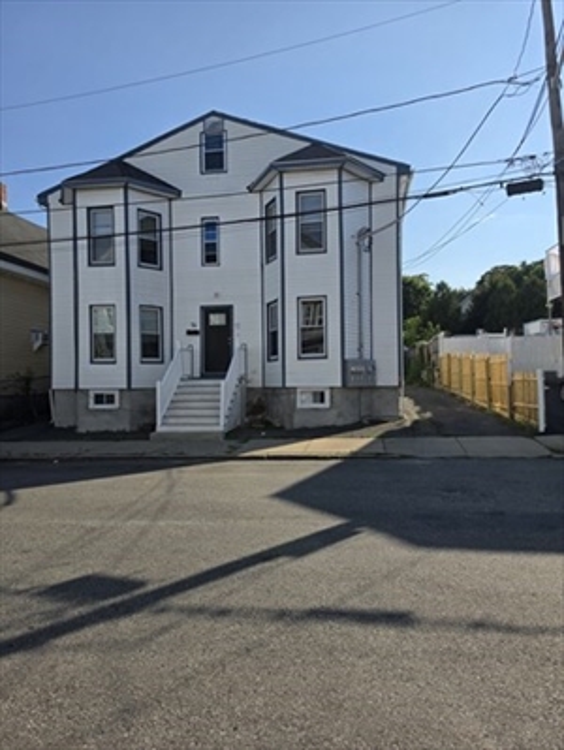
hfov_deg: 59.0
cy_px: 375
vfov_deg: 73.9
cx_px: 282
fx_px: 499
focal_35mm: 23
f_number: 1.4
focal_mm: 6.5
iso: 64
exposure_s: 1/7939
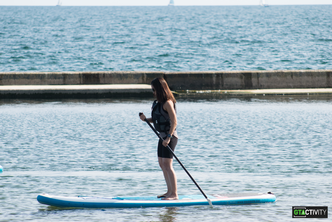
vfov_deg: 4.4
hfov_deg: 6.5
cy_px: 111
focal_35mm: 315
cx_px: 166
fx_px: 2905
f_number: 5.6
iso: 200
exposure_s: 1/1250
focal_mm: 210
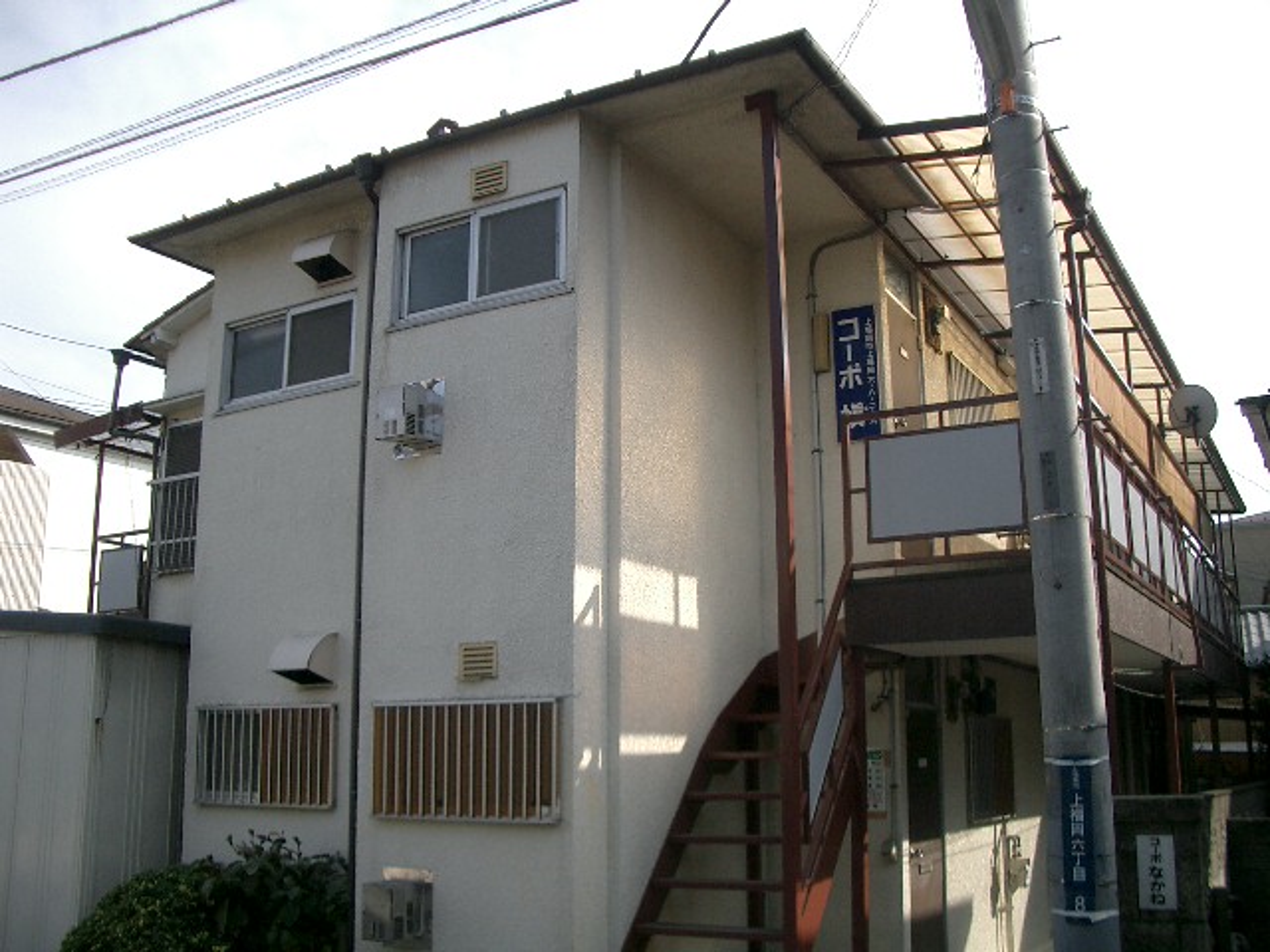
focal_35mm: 35
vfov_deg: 40.7
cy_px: 476
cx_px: 635
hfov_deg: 52.6
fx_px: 1284
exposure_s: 1/800
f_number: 2.6
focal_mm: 5.8
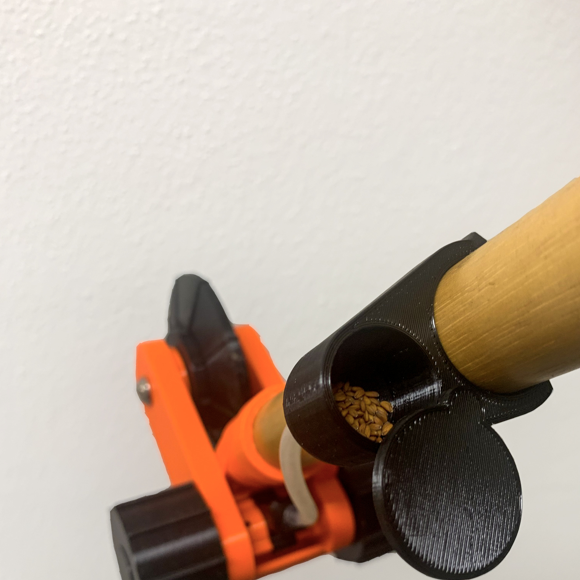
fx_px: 588
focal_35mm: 31
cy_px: 373
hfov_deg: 52.5
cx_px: 291
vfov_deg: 51.8
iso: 80
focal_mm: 4.25
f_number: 1.8
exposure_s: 1/50
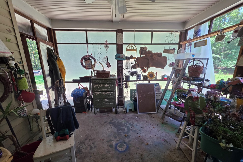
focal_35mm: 14
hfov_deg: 104.3
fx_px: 94
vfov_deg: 80.9
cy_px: 90
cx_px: 122
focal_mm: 2.2
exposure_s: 1/120
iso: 125
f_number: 1.9
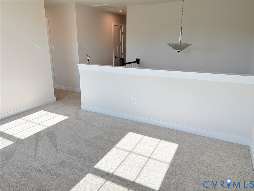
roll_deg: +0.0
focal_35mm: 24
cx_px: 127
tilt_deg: -15.3
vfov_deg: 56.8
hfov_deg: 71.6
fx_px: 176
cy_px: 96
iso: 100
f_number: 1.78
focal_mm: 6.76
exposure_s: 1/943
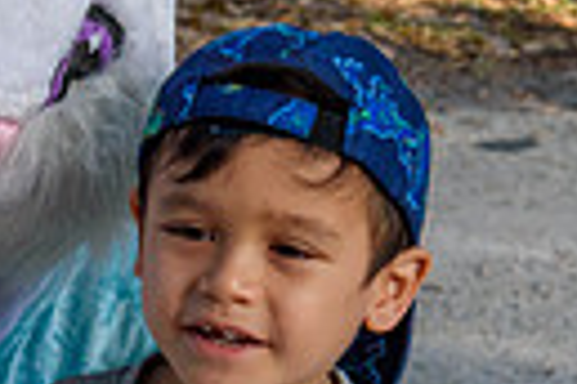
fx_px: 5641
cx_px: -188
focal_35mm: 352
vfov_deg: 3.9
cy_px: 534
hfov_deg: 5.8
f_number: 8
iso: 320
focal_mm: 52
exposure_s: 1/250
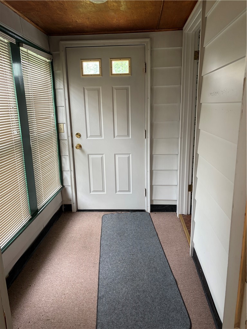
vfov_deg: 67.3
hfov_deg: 53.1
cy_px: 164
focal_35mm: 26
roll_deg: +1.3
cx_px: 124
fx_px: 247
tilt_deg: -13.8
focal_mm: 5.96
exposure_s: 1/60
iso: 125
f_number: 1.6
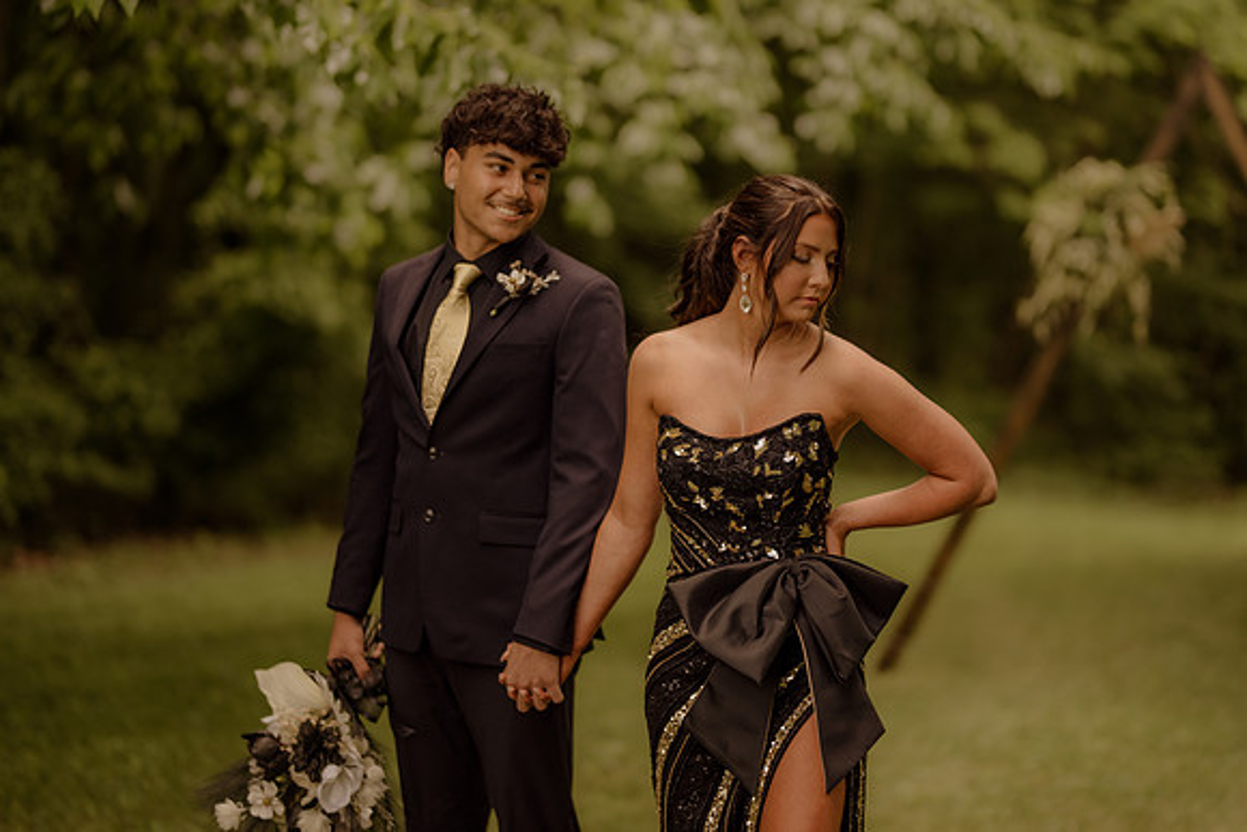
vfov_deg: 16.1
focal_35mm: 85
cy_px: 416
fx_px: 2945
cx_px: 624
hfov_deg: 23.9
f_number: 1.4
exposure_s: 1/2000
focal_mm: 85
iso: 400
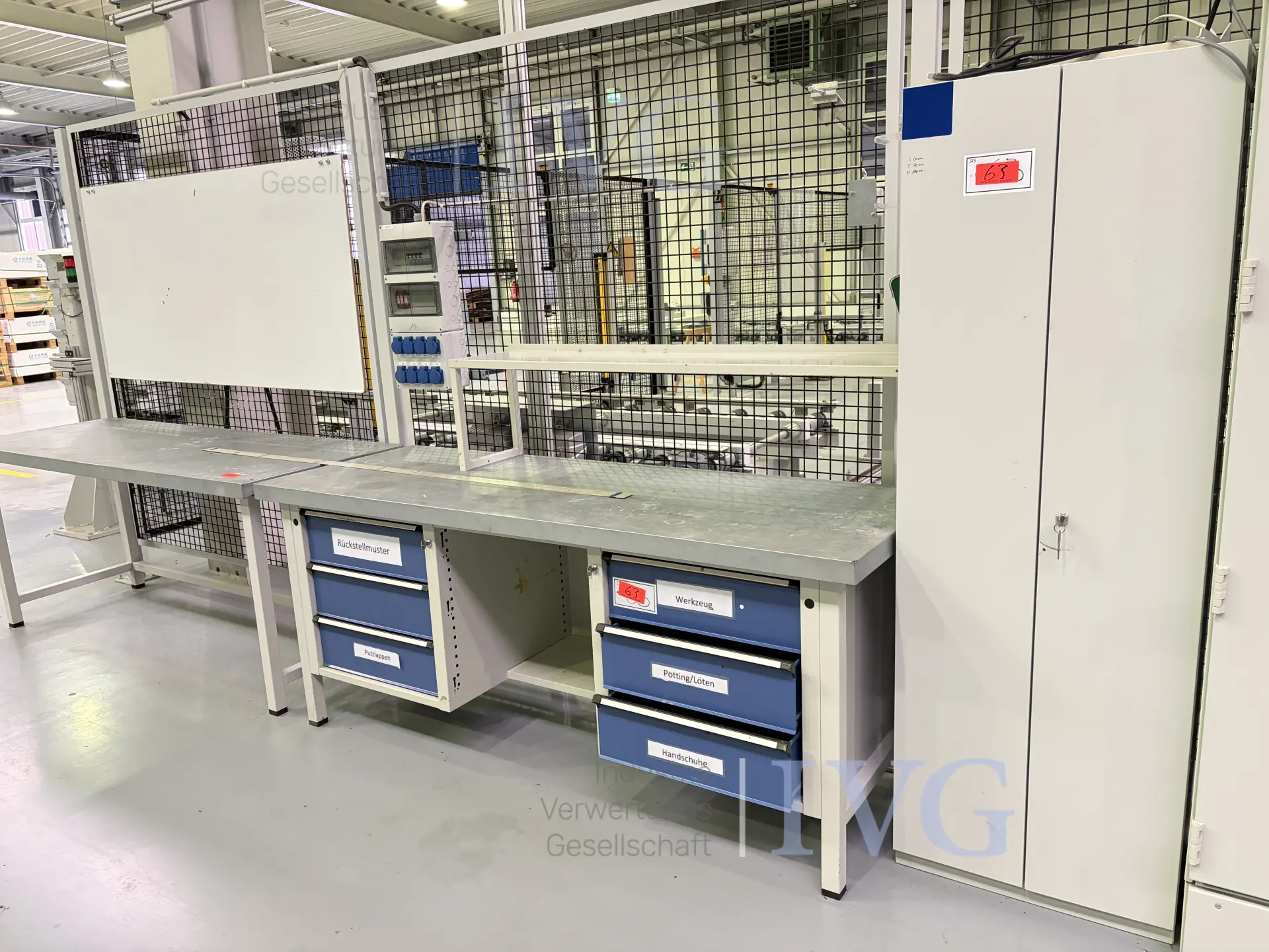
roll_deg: +3.0
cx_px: 634
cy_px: 476
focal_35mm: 26
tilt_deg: -12.6
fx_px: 953
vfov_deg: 53.1
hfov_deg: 67.3
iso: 320
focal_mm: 5.96
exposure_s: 1/50
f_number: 1.6
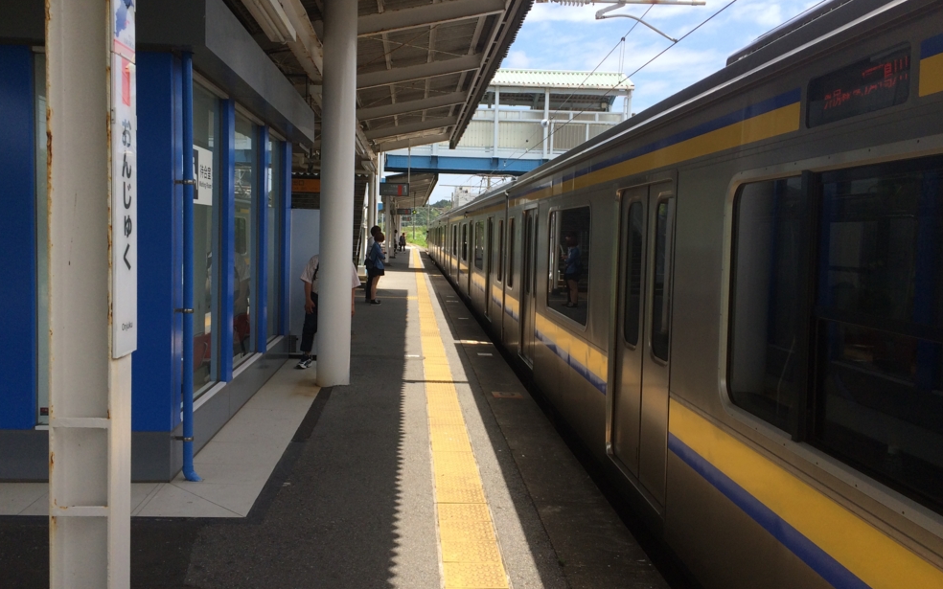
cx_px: 455
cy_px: 294
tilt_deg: -6.0
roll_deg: -1.9
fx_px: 822
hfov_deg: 59.6
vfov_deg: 39.4
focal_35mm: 32
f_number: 2.2
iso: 32
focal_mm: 4.15
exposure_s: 1/1325
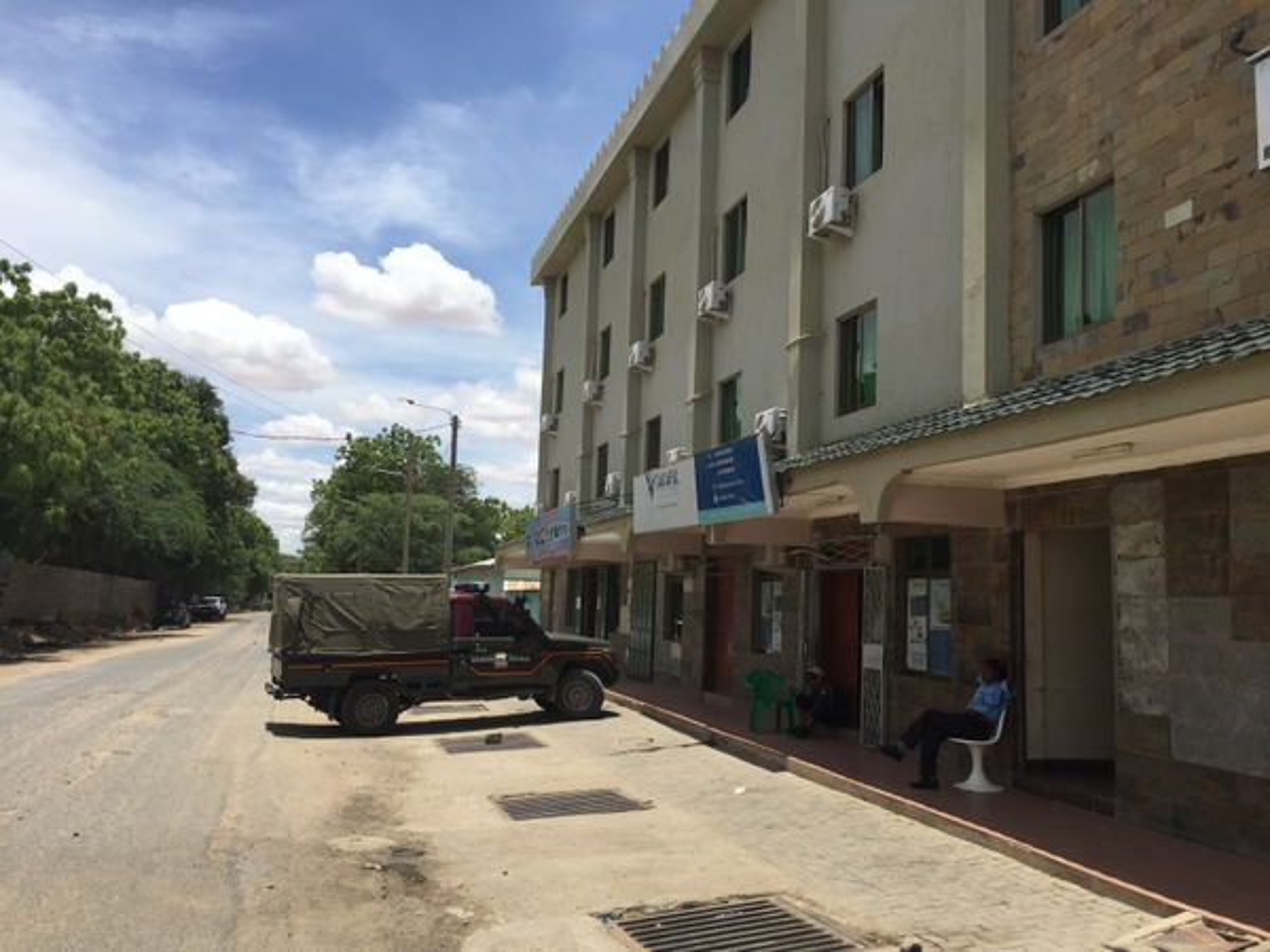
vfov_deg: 48.2
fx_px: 1064
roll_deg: -2.5
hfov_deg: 61.7
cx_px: 635
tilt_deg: +7.7
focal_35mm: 29
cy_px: 476
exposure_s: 1/2639
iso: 32
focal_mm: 4.15
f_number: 2.2
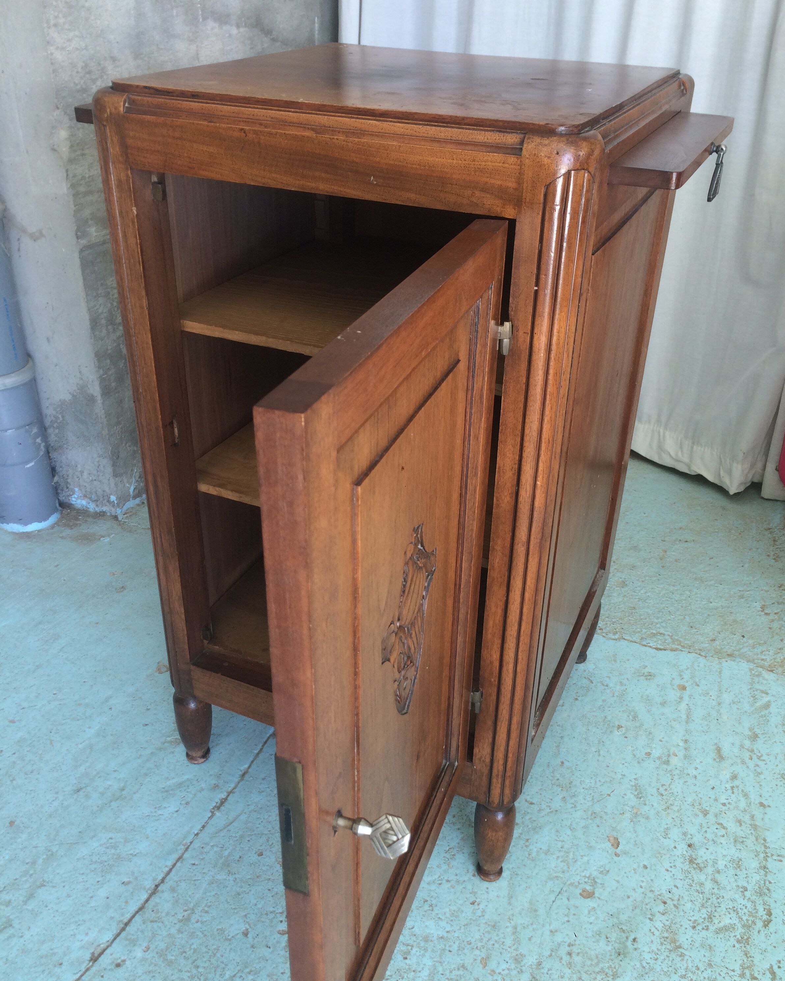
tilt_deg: -29.9
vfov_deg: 57.2
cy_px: 474
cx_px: 398
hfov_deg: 47.1
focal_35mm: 31
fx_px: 900
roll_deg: +0.0
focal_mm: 4.15
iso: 40
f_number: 2.2
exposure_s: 1/50
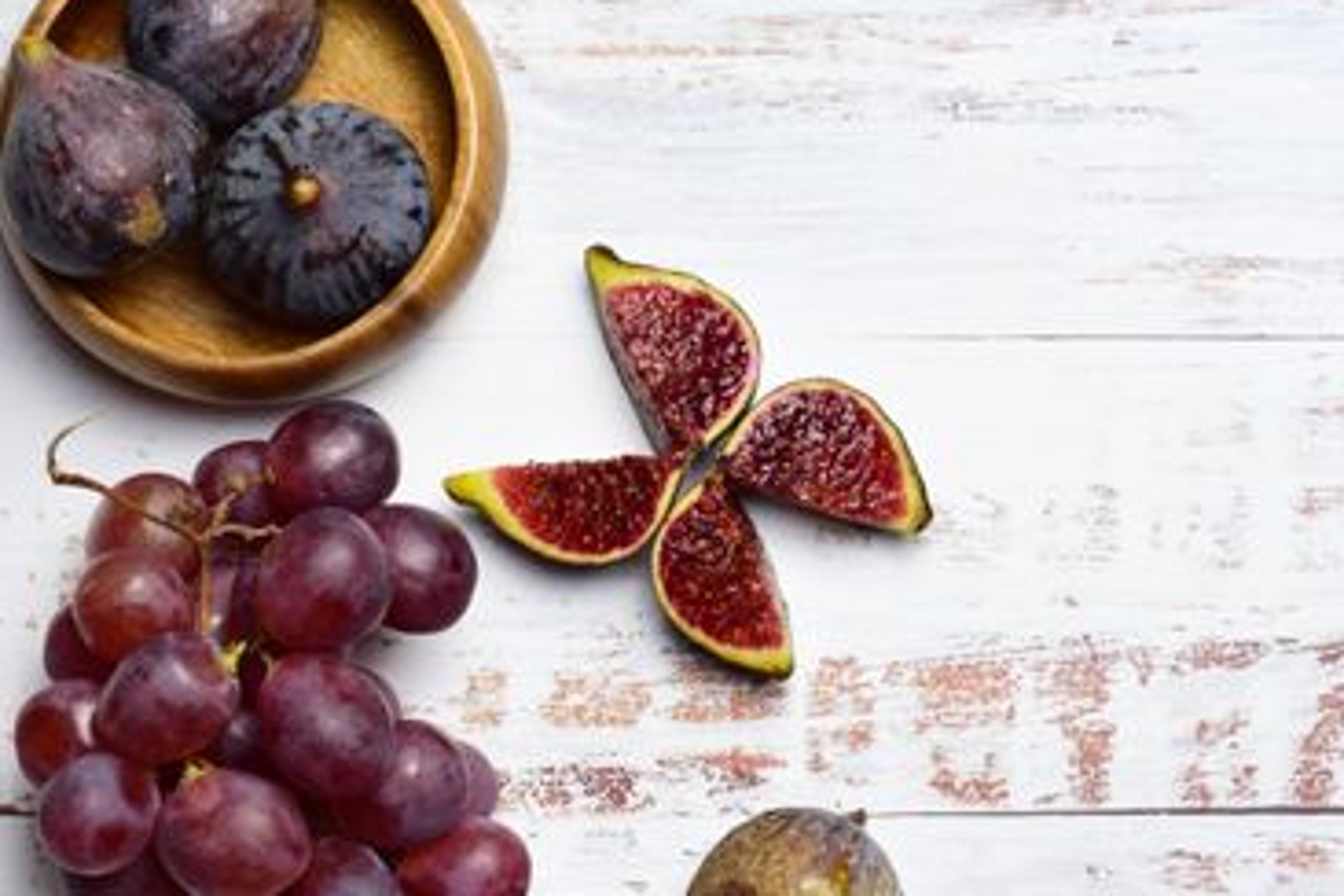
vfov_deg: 13.0
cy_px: 523
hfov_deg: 19.4
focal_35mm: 105
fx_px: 3920
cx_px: 790
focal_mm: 50
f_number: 16
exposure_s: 1/3.33
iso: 100
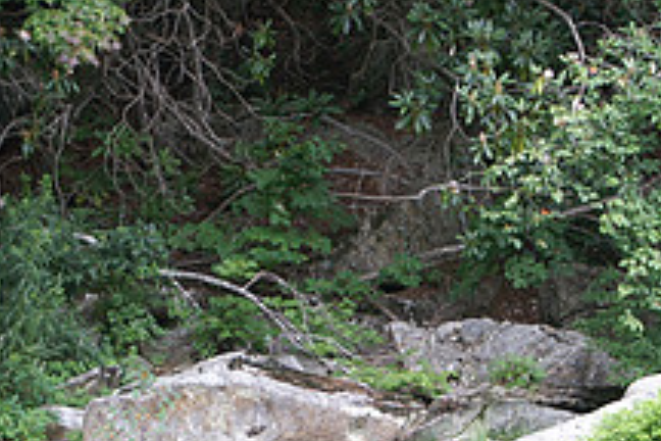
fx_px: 3329
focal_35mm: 181
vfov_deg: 7.6
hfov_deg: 11.3
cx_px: 291
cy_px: 315
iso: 100
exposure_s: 1/100
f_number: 6.3
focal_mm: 45
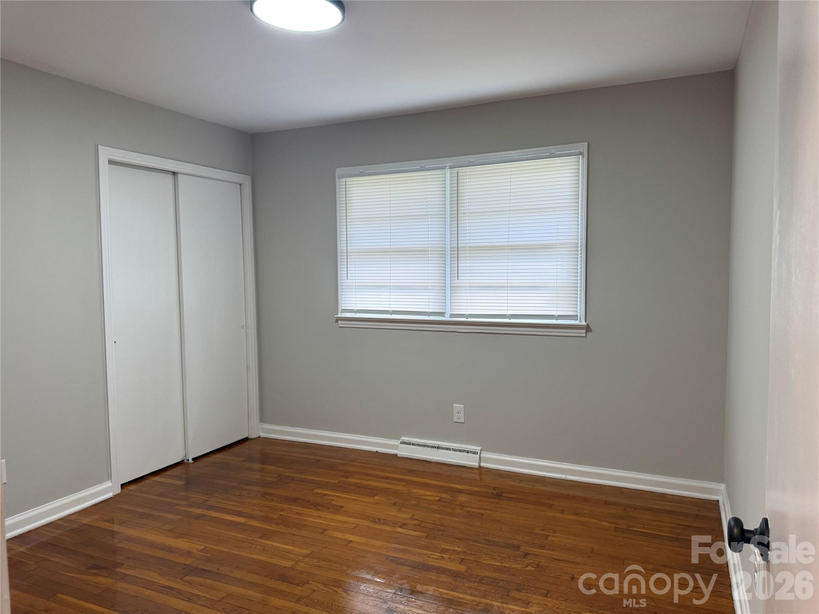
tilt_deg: -2.6
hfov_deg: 71.6
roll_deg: +0.4
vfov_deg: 56.8
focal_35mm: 24
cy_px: 307
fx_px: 568
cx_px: 410
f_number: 1.78
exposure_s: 1/120
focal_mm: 6.76
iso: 200
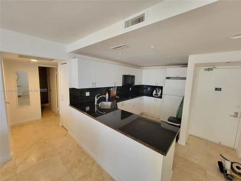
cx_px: 120
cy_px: 90
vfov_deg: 89.9
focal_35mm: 13
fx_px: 91
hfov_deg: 106.2
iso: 320
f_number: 2.2
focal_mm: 2.2
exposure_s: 1/60
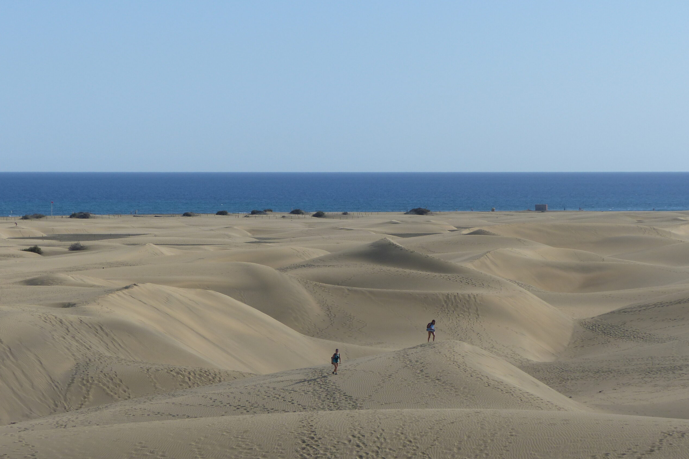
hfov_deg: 17.9
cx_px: 343
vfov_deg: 12.0
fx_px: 2182
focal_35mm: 114
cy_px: 233
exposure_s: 1/1600
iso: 100
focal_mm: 19.6
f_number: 4
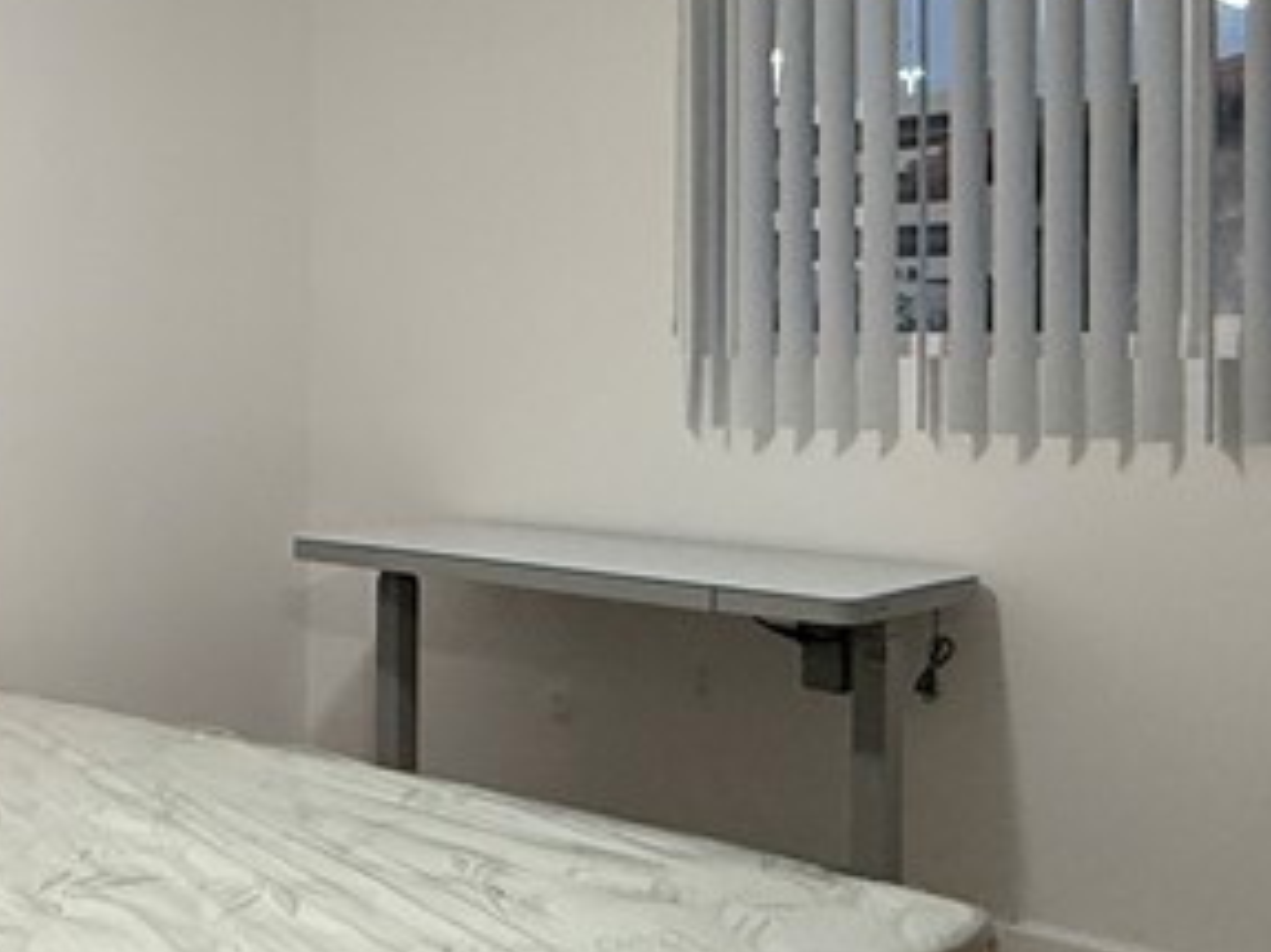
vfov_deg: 29.0
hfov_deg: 34.8
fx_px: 1835
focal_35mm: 50
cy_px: 359
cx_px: 4
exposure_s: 1/60
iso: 400
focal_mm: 2.22
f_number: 2.2
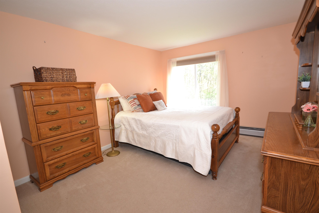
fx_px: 153
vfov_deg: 69.7
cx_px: 160
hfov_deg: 92.4
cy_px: 106
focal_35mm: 17
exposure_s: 1/60
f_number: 5.6
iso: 400
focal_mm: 11.5
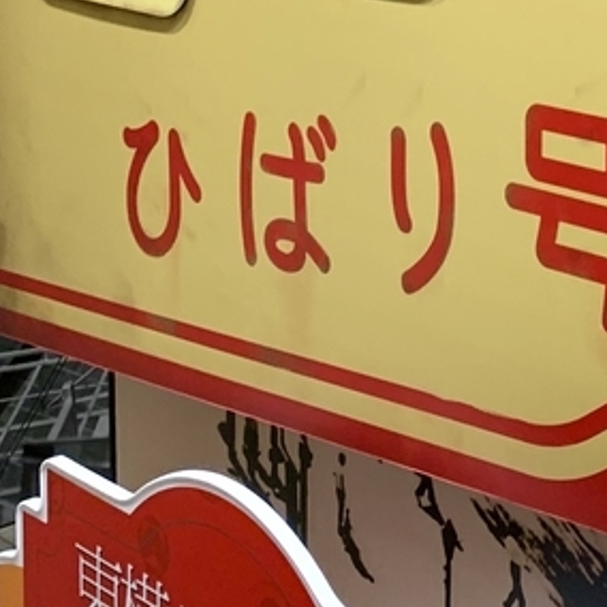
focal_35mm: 97
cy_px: -212
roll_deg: +0.2
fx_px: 1924
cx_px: 776
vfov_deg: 16.8
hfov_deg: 16.9
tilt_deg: -1.0
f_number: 1.8
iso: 100
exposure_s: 1/121
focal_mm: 4.25
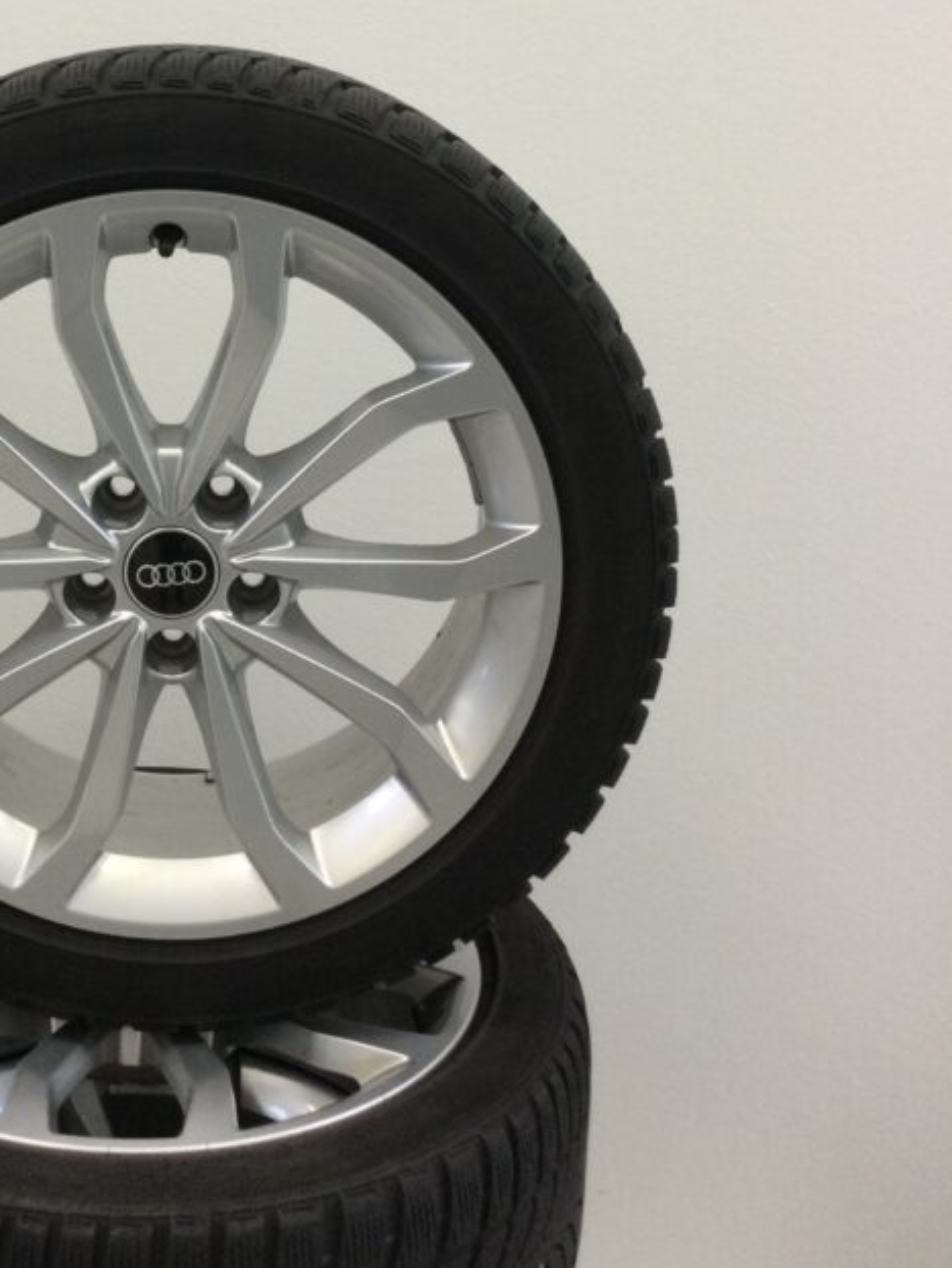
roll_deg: +2.6
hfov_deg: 28.0
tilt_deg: -10.1
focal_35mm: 51
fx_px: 1869
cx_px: 192
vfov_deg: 36.8
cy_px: 349
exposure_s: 1/33
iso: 80
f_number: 2.4
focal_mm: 3.3
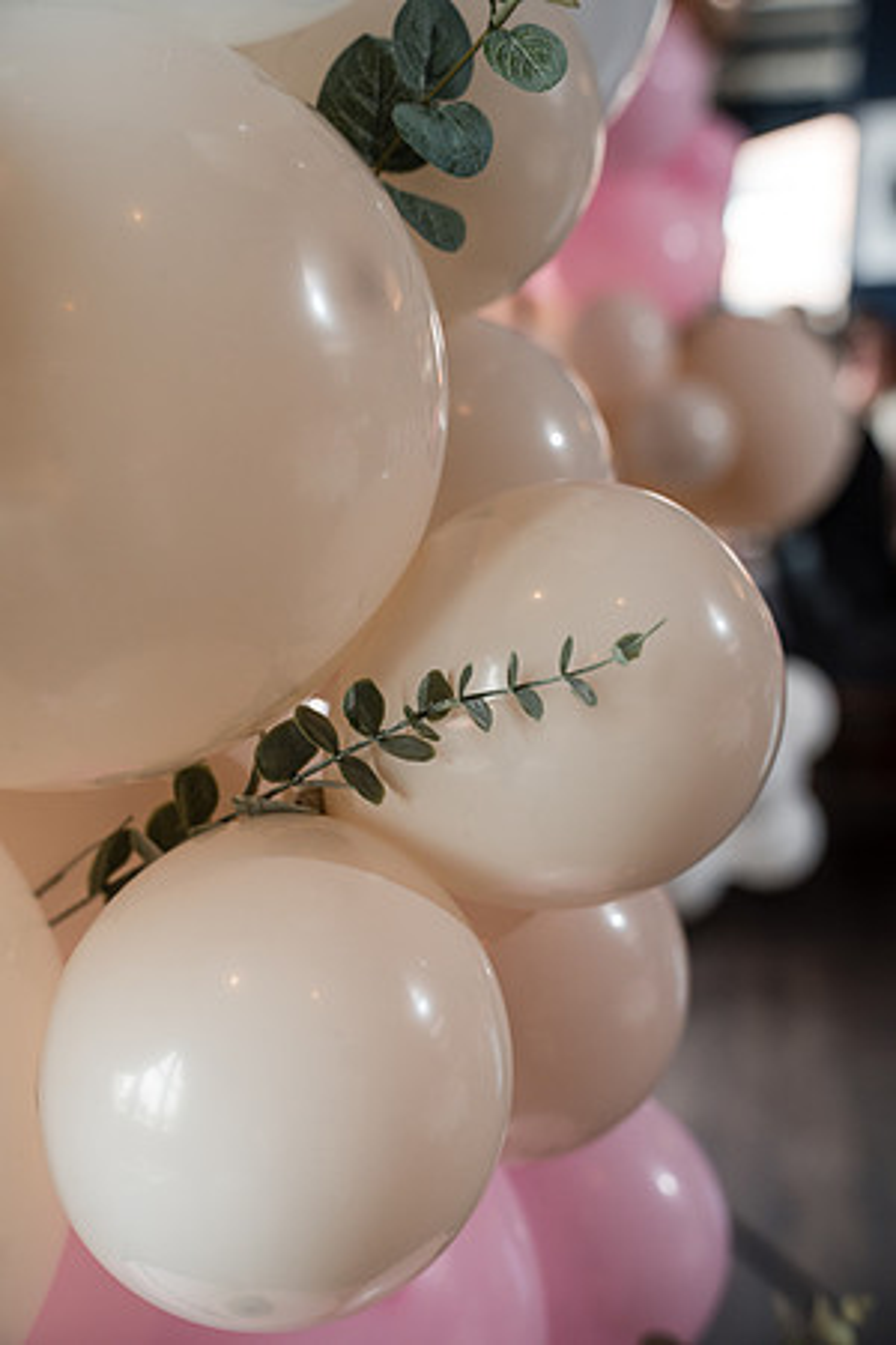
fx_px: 1755
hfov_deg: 28.6
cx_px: 448
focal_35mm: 47
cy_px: 672
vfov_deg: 41.9
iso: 800
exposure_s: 1/250
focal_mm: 47
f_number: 4
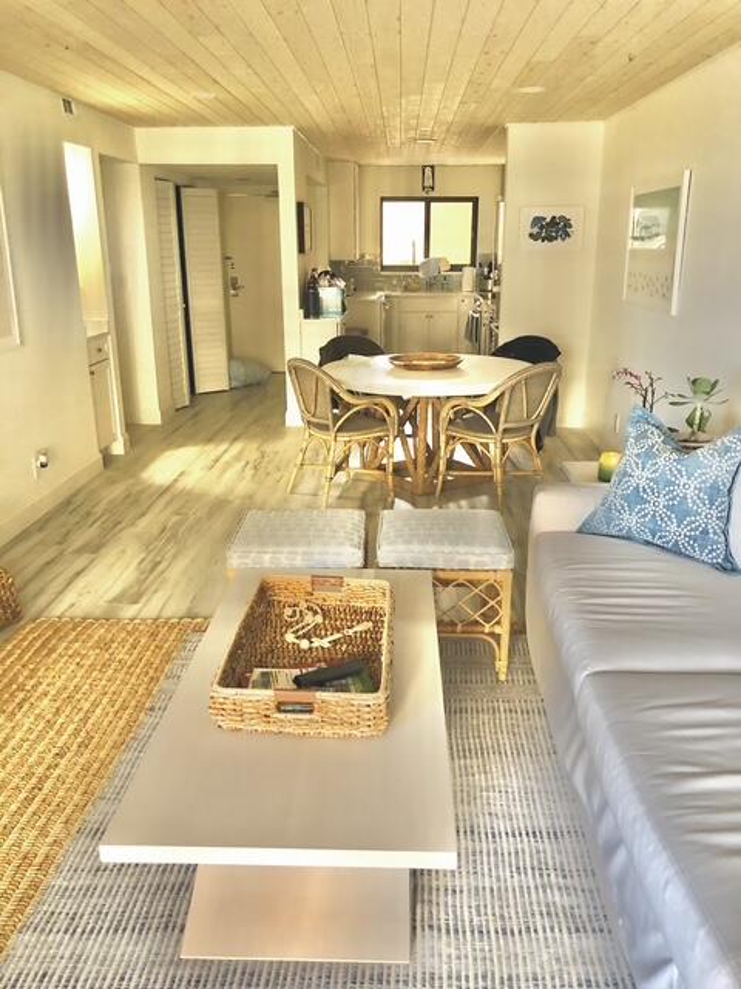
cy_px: 494
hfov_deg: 49.7
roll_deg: +0.3
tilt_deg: -13.0
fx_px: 799
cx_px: 370
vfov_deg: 63.4
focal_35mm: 28
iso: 50
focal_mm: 3.99
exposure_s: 1/15
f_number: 1.8
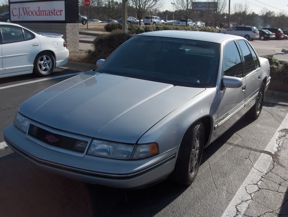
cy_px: 108
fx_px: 325
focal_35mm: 39
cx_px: 144
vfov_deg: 36.9
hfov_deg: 47.8
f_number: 4.8
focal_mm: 8
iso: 100
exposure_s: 1/676
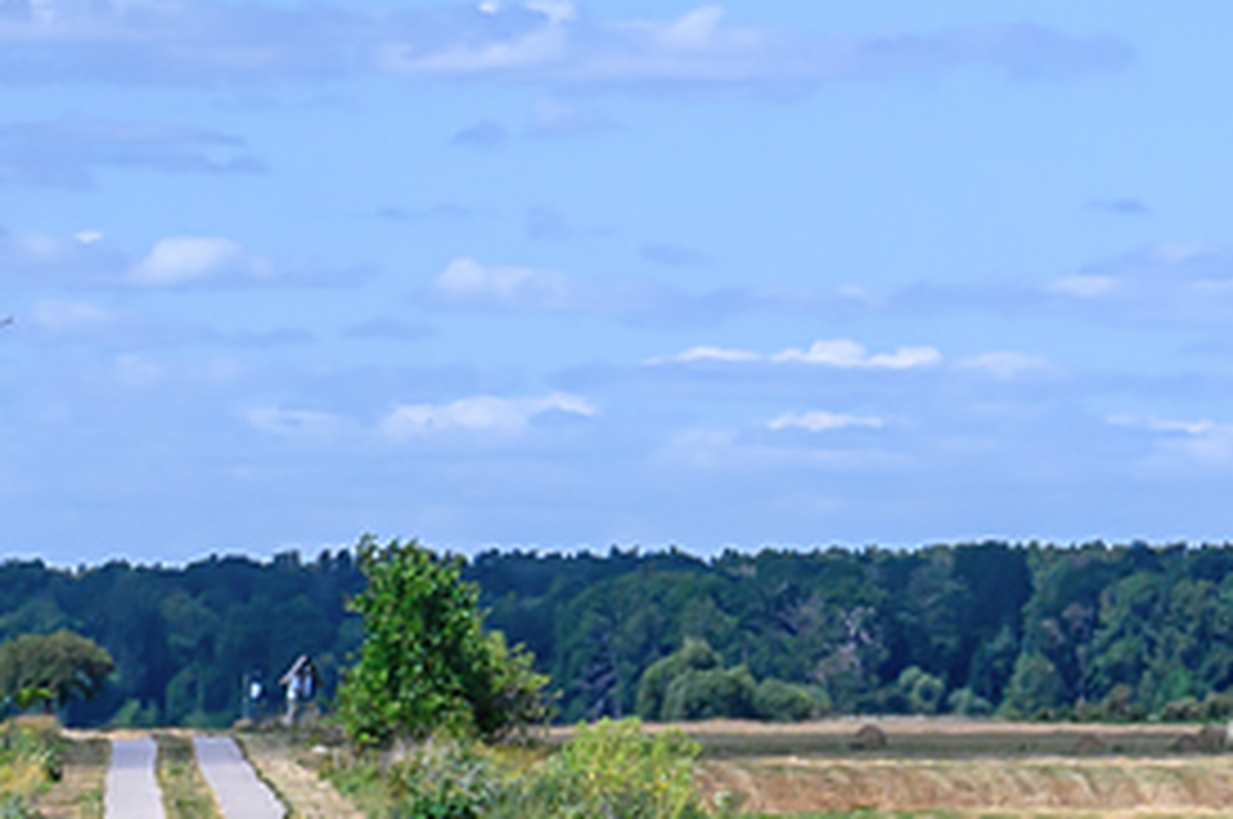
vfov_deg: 4.2
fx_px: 11255
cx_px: -256
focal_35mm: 329
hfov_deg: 6.2
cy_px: 207
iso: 200
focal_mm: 50
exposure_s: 1/1000
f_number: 8
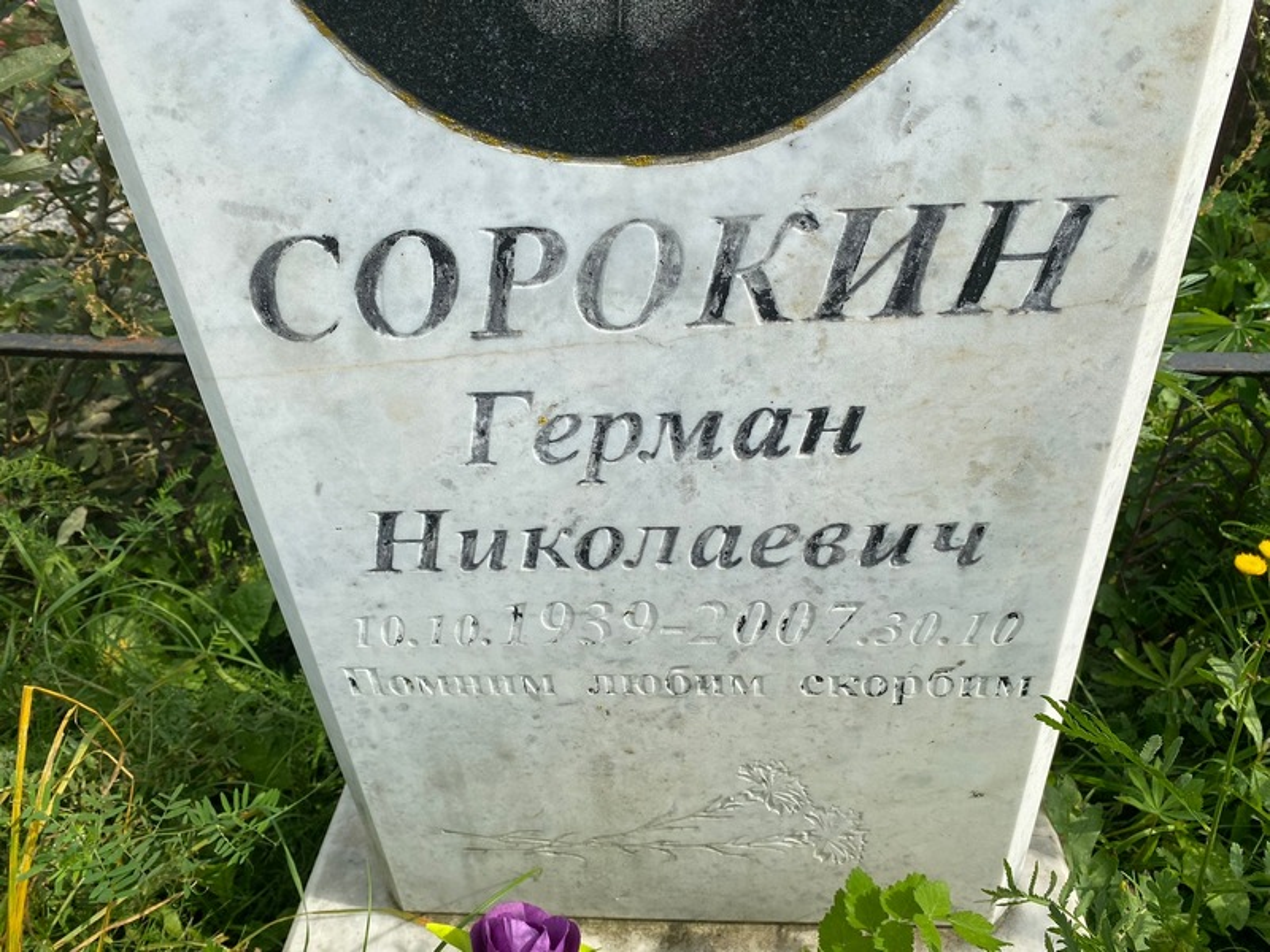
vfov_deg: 53.1
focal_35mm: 26
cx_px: 635
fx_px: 954
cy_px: 476
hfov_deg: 67.3
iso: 32
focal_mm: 4.25
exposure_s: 1/1565
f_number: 1.8
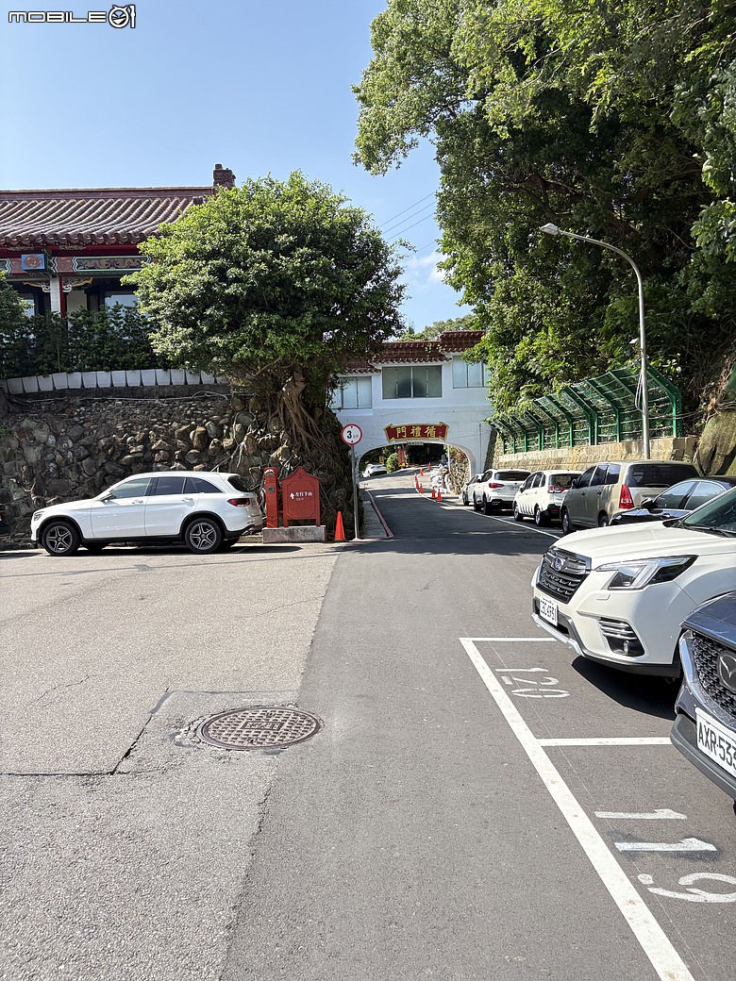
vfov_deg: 67.3
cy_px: 490
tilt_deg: -1.2
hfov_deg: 53.1
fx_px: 737
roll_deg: -1.0
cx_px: 368
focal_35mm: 26
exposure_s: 1/1196
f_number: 1.6
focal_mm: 5.96
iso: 64
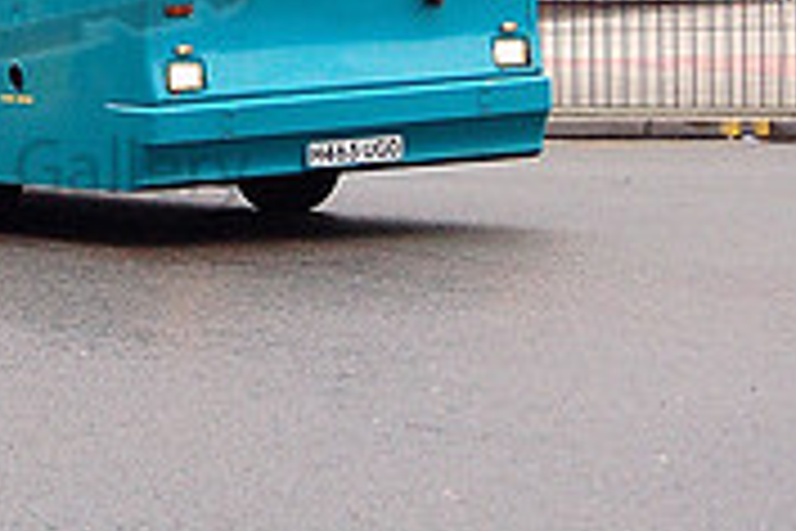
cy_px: -115
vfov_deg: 6.6
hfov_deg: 10.0
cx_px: 202
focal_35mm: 206
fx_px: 4555
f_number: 5.3
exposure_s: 1/320
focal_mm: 42
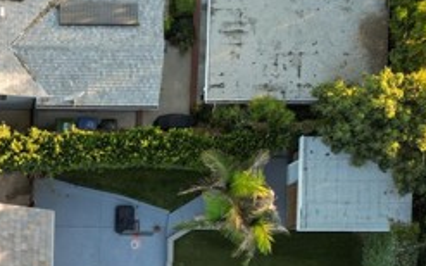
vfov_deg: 18.0
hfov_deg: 28.0
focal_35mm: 66
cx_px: -55
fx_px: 766
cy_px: 371
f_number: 1.7
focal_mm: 6.72
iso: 120
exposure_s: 1/180
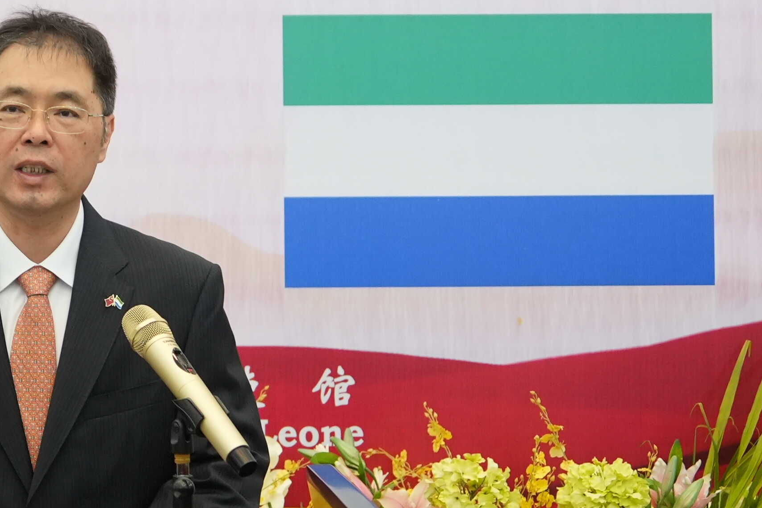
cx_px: 21
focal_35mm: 115
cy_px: 254
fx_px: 2434
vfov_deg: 11.9
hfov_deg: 17.4
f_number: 2.8
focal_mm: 28
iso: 1600
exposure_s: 1/125
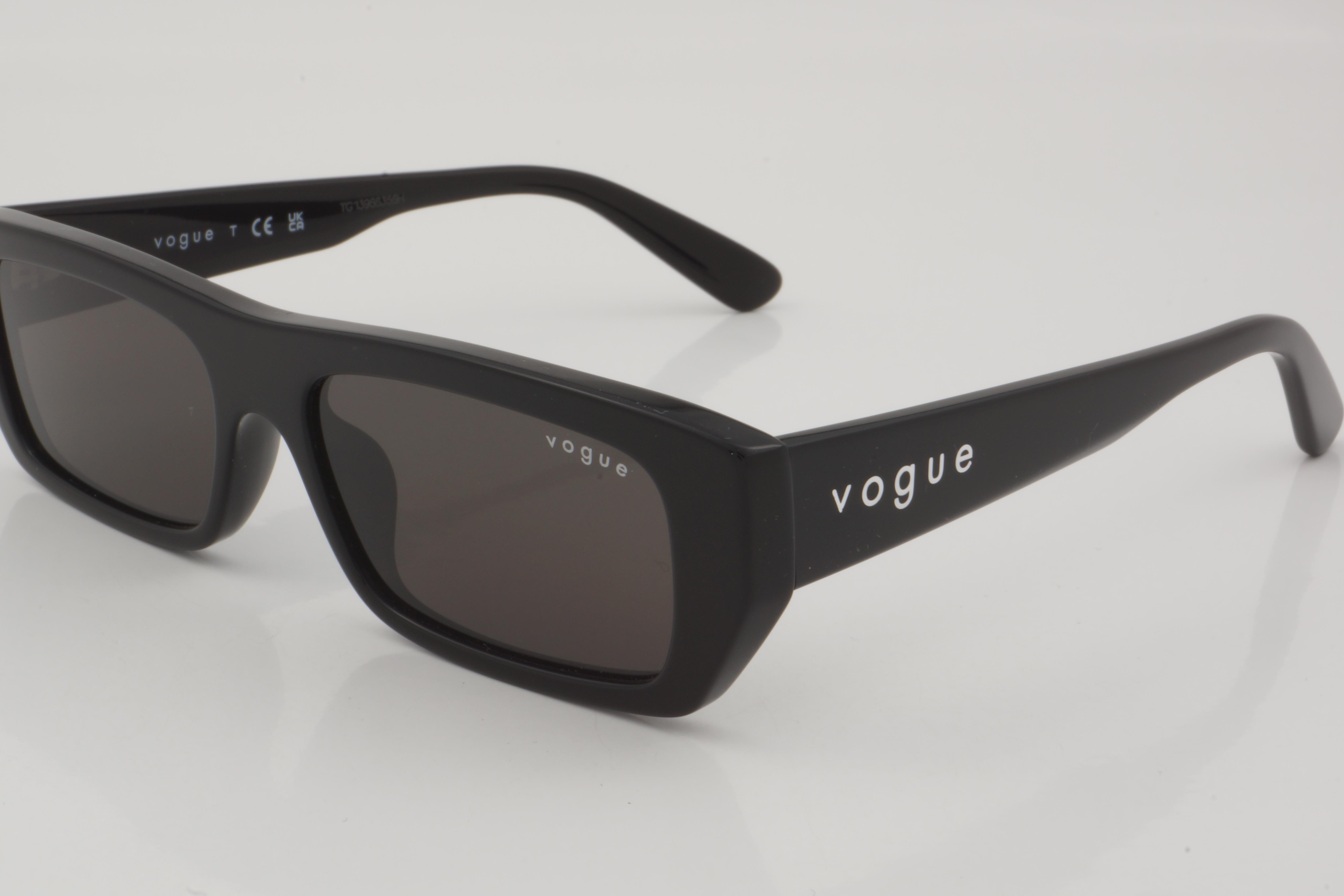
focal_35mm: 79
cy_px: 439
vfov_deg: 17.3
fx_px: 2949
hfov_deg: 25.7
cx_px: 645
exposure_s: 1/3
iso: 100
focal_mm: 50
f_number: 32
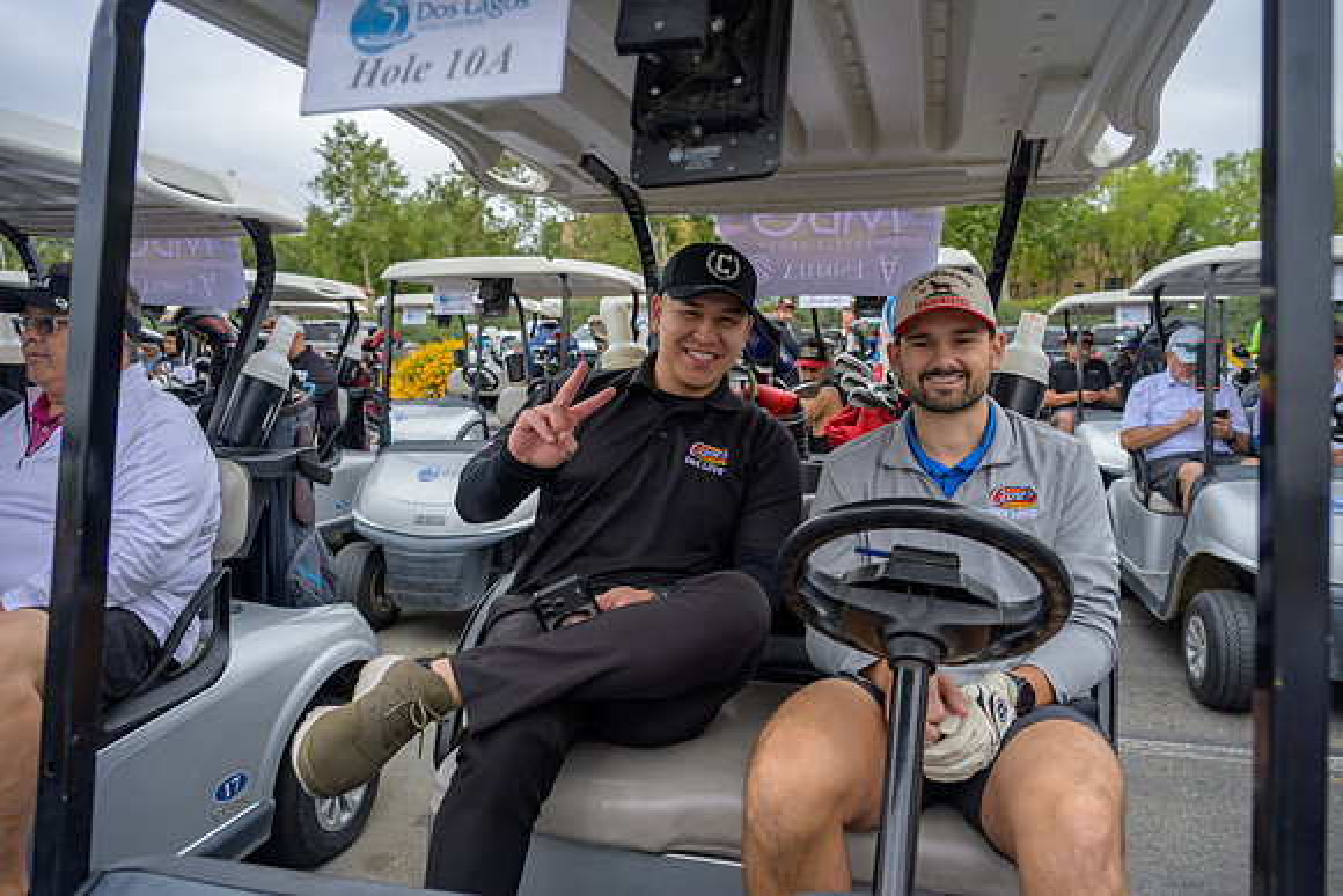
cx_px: 672
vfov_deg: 48.8
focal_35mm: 26
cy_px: 448
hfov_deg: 68.4
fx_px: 989
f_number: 4
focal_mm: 26.5
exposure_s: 1/200
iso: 100
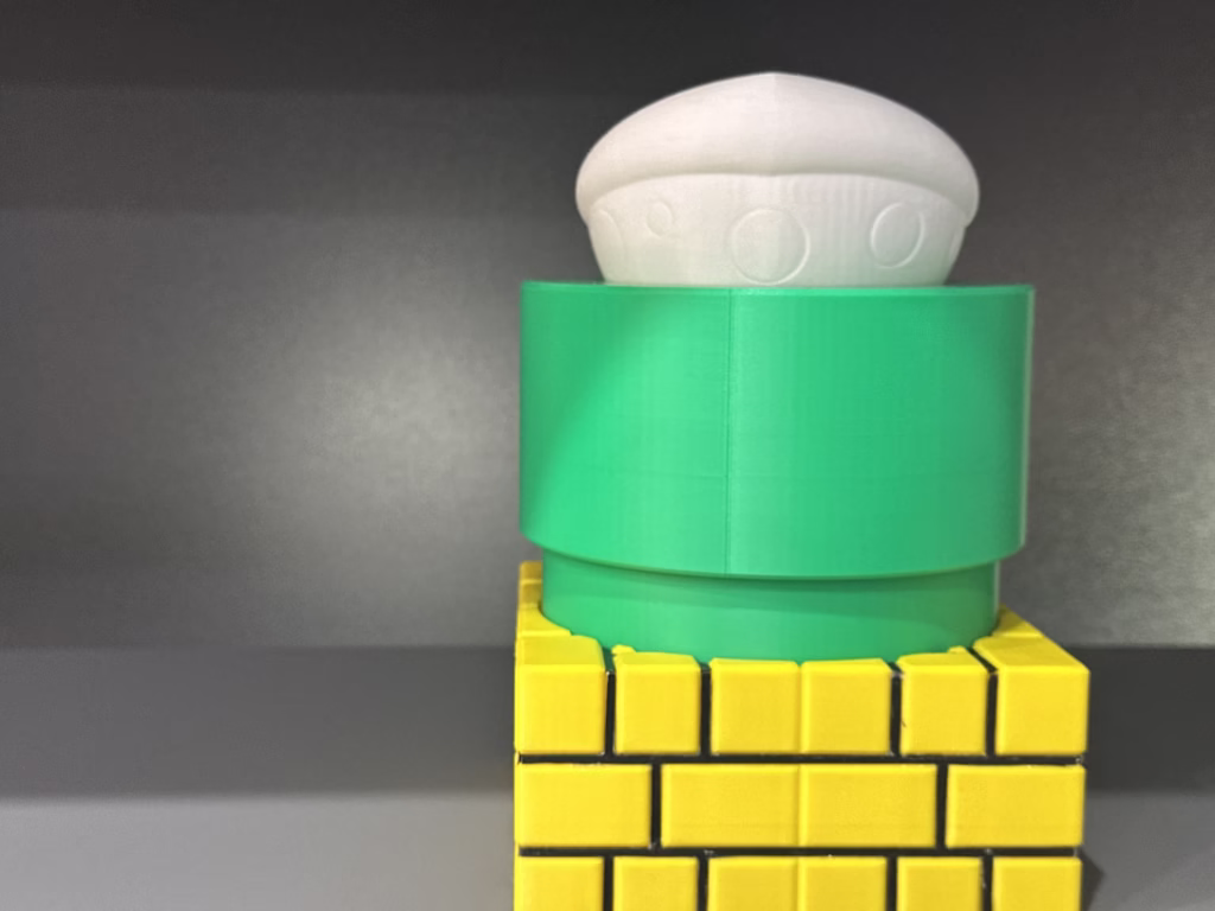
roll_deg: -0.7
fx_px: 1685
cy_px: 456
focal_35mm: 48
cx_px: 608
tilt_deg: -6.3
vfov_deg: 30.3
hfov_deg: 39.7
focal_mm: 6.86
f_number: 1.78
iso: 200
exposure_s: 1/50
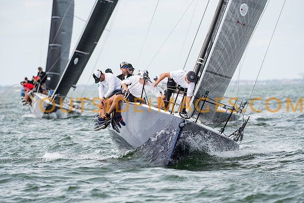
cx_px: 152
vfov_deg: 3.4
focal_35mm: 405
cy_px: 102
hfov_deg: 5.1
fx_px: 3421
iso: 400
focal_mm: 270
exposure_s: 1/1600
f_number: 5.6
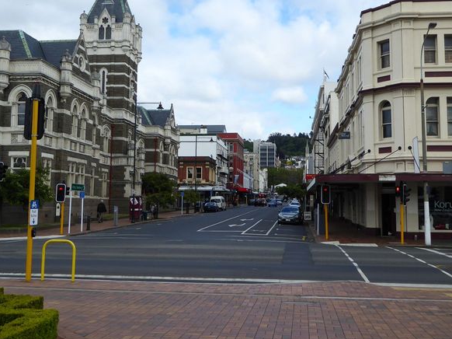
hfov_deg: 43.0
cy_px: 146
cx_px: 234
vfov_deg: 32.8
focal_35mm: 44
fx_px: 574
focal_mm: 5.4
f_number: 3.5
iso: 80
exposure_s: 1/640
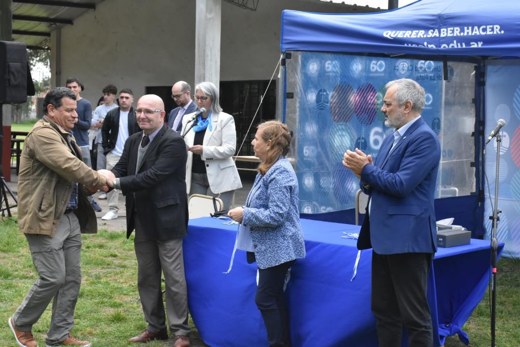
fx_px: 1040
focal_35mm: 72
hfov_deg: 28.1
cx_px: 260
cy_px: 174
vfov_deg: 18.9
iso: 1600
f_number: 11
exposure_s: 1/500
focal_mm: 48
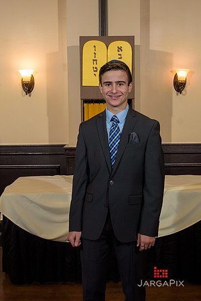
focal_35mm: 60
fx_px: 499
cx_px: 115
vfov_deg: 33.6
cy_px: 144
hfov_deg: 22.8
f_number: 5
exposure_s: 1/125
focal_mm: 38
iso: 800
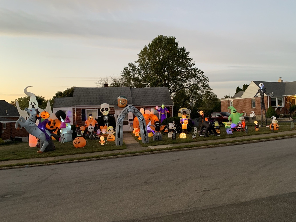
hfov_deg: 61.6
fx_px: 248
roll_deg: +0.4
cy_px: 114
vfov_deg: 48.2
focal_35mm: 29
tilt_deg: +2.8
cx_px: 161
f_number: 1.8
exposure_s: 1/60
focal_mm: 4.25
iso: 320
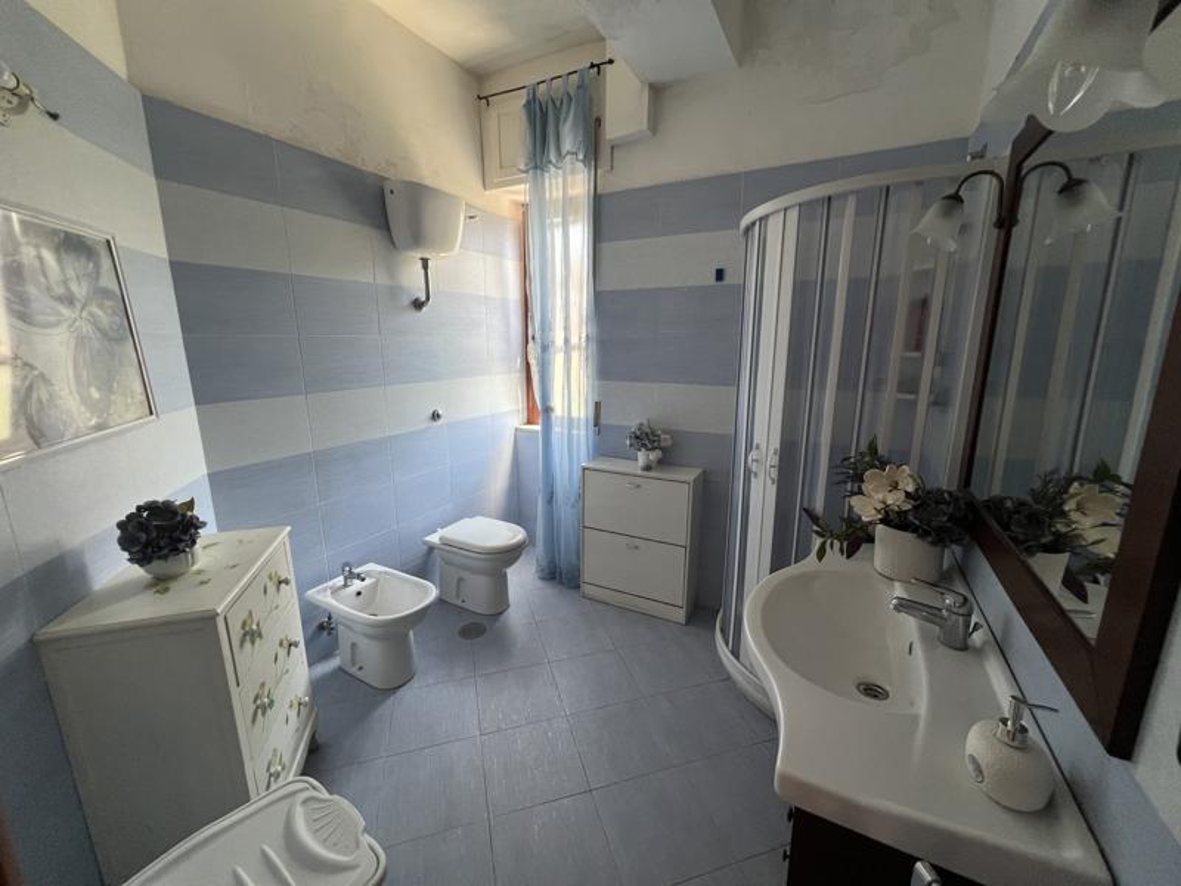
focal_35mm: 13
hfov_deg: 106.2
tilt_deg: -12.1
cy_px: 443
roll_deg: +0.3
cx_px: 590
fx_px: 444
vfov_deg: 89.9
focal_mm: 1.57
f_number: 1.8
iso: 160
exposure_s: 1/99
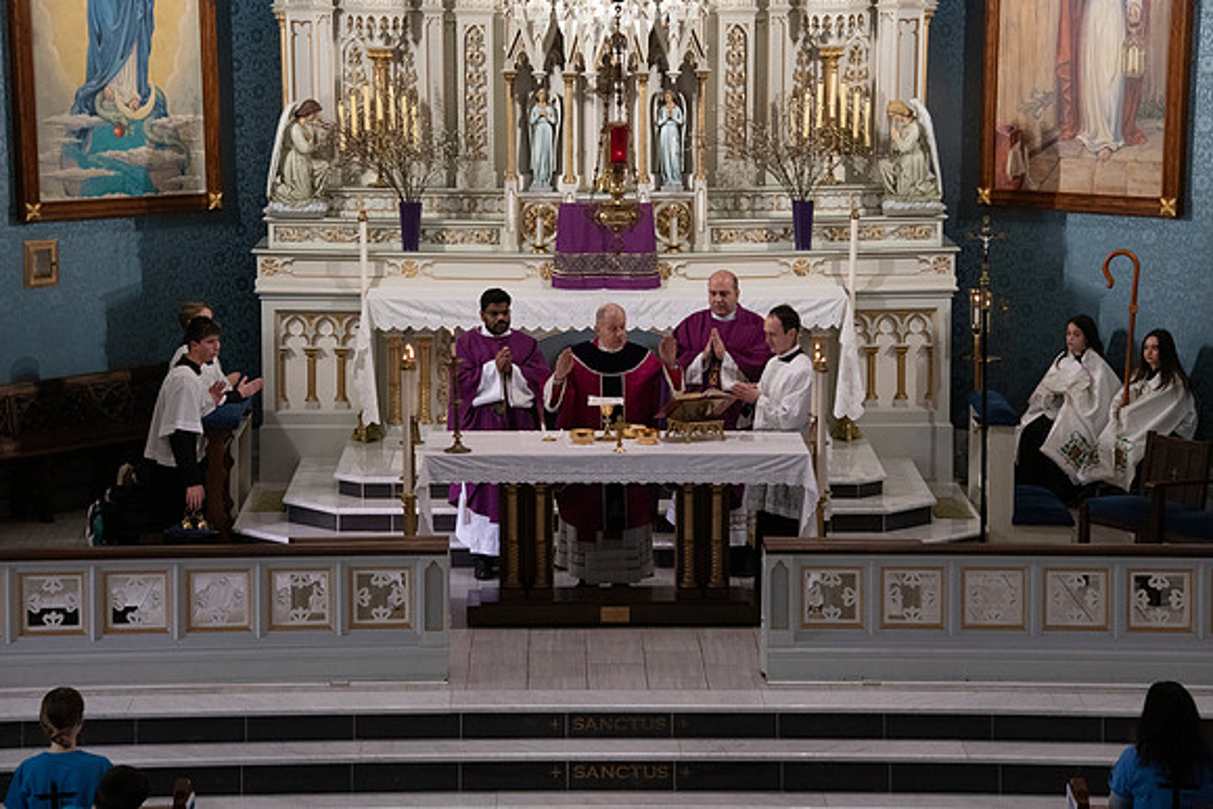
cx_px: 606
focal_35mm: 112
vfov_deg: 12.2
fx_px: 3774
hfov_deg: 18.3
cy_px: 404
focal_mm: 112
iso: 4000
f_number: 9
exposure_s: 1/100
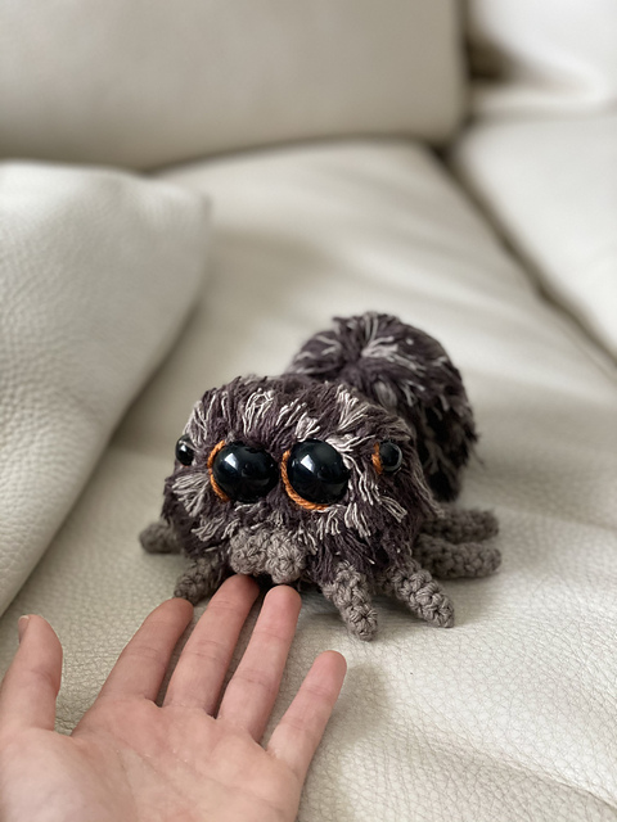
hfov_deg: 28.0
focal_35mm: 52
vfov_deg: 36.8
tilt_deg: -30.2
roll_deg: +3.9
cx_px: 308
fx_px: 1236
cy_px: 411
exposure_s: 1/122
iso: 250
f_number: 2
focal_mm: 6
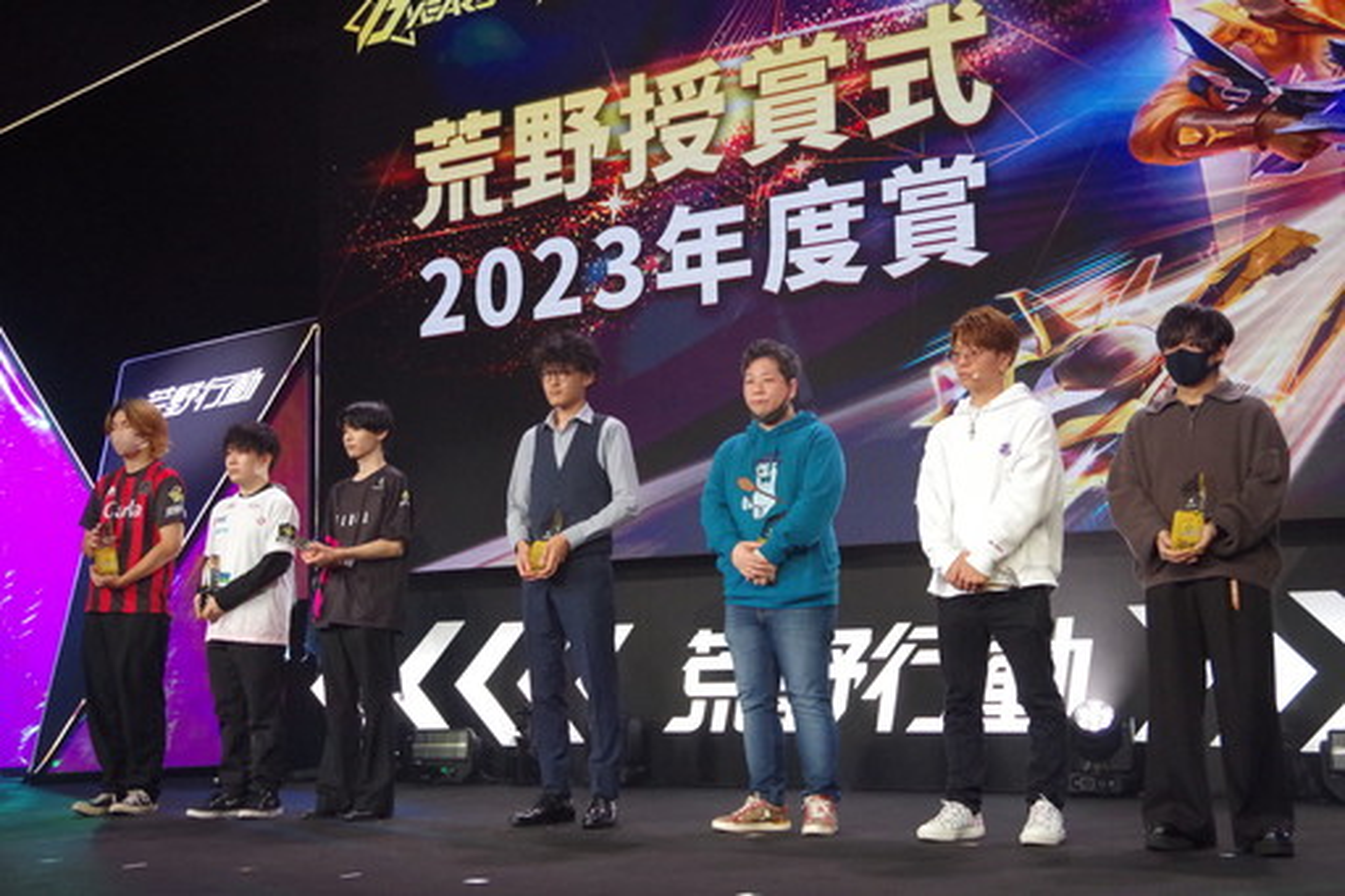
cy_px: 448
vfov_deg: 29.2
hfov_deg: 42.8
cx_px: 672
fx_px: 1718
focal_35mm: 46
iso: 3200
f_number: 5.6
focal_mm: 31
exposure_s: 1/500
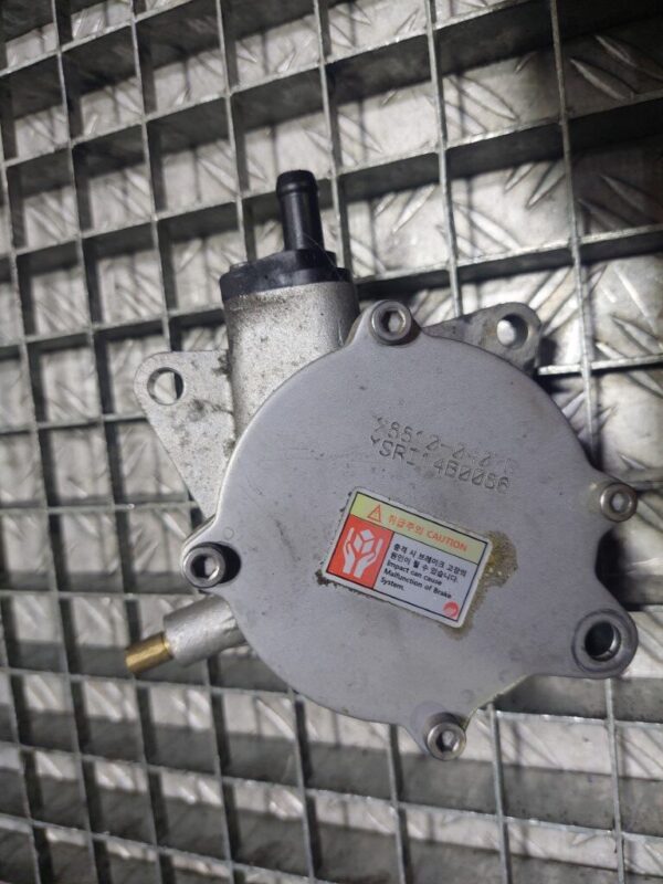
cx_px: 332
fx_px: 638
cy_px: 442
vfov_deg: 69.4
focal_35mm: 25
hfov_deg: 54.9
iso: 125
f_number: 1.8
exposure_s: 1/50
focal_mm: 5.23
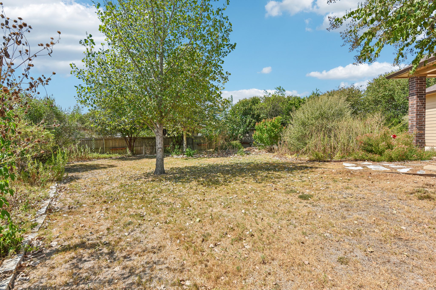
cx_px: 218
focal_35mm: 16
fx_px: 194
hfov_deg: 96.7
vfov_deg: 73.7
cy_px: 145
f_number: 8
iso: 100
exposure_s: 1/320
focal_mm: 16
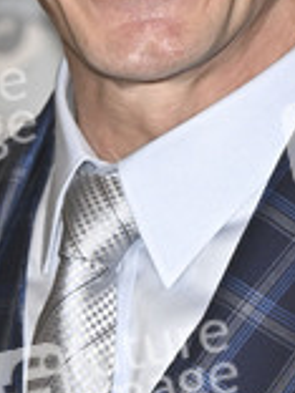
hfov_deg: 4.8
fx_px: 3534
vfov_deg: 6.4
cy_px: 3
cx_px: 182
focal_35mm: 311
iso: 2500
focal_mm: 126
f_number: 5.6
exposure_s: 1/250
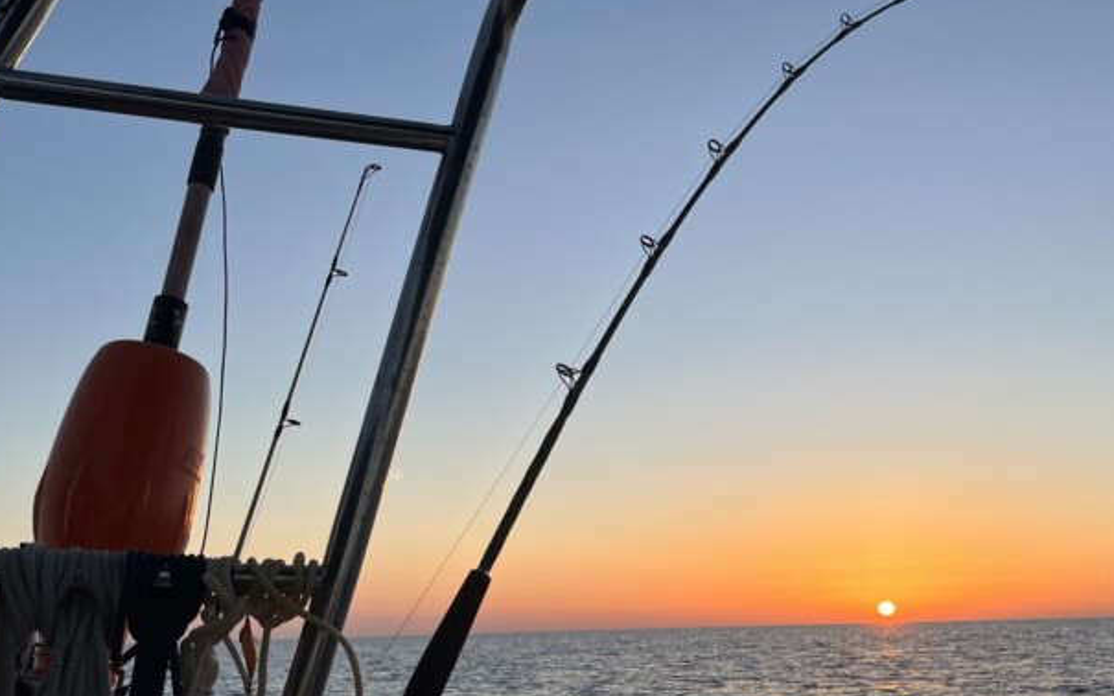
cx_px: 657
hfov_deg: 48.0
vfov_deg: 30.6
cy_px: 542
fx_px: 1245
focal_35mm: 41
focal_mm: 5.1
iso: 50
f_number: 1.6
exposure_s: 1/1325
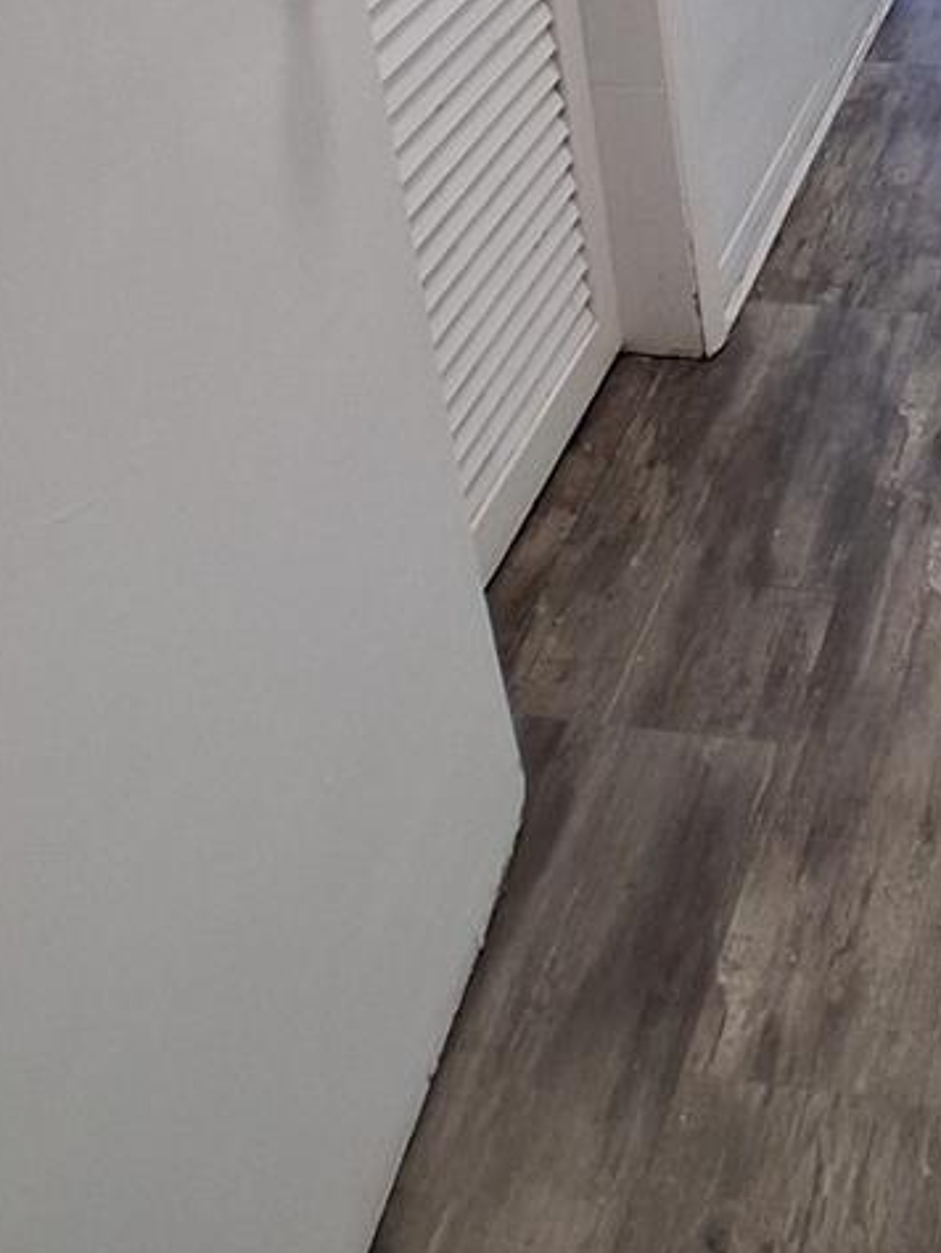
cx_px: 1086
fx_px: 1557
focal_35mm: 43
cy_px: -323
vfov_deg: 33.6
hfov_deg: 29.6
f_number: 2.2
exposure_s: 1/60
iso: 100
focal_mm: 1.4
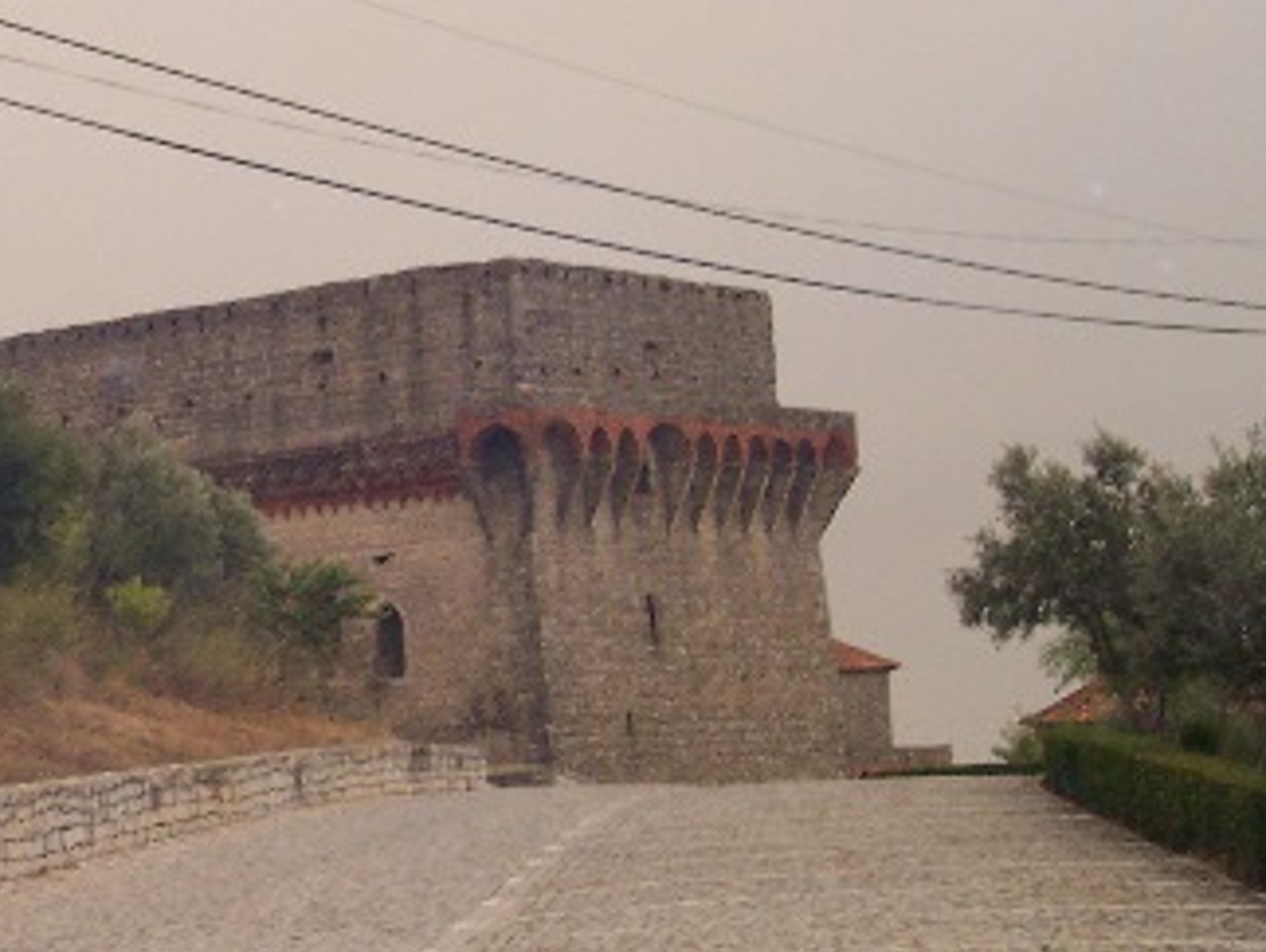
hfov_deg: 19.7
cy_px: 298
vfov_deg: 15.7
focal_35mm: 94
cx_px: -216
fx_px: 3442
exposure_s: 1/60
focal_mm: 8
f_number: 2.8
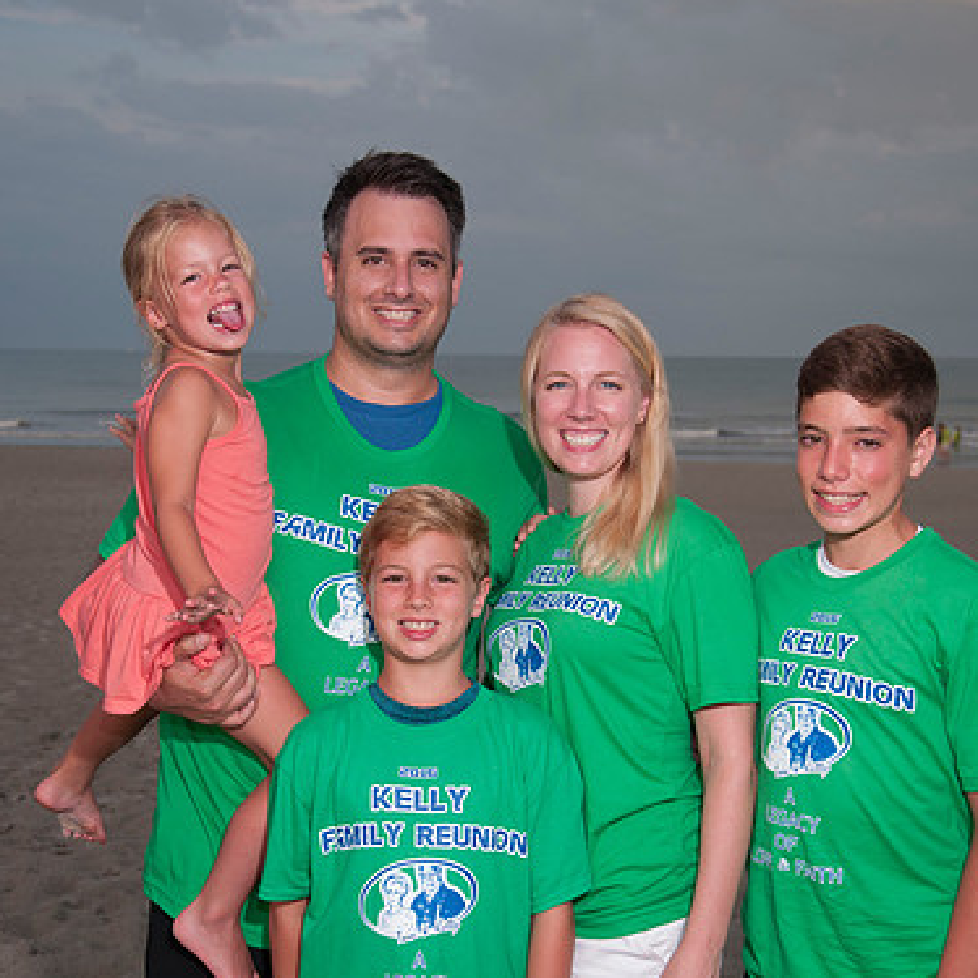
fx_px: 2397
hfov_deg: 23.1
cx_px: 502
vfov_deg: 23.1
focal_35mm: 75
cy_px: 496
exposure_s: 1/160
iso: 100
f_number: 5.6
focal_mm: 38
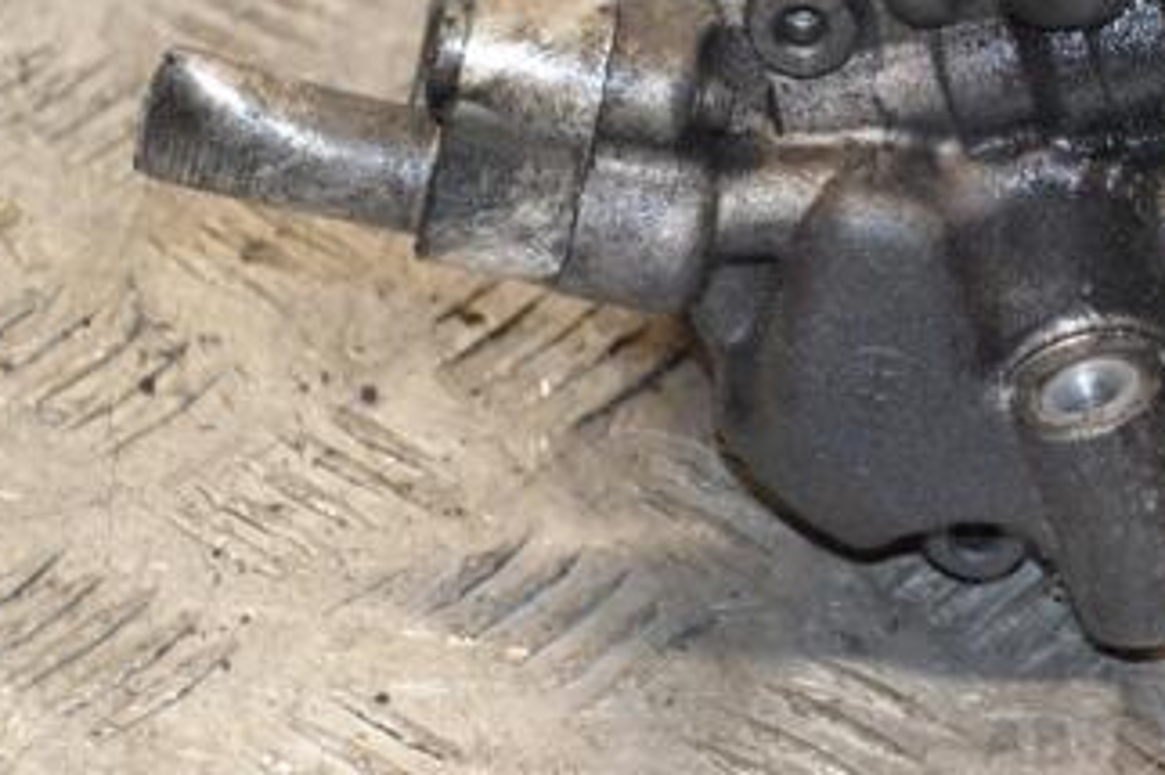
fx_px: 6757
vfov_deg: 6.6
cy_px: 112
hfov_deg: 9.8
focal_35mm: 209
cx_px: 913
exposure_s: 1/125
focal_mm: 75
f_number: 5.3
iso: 800
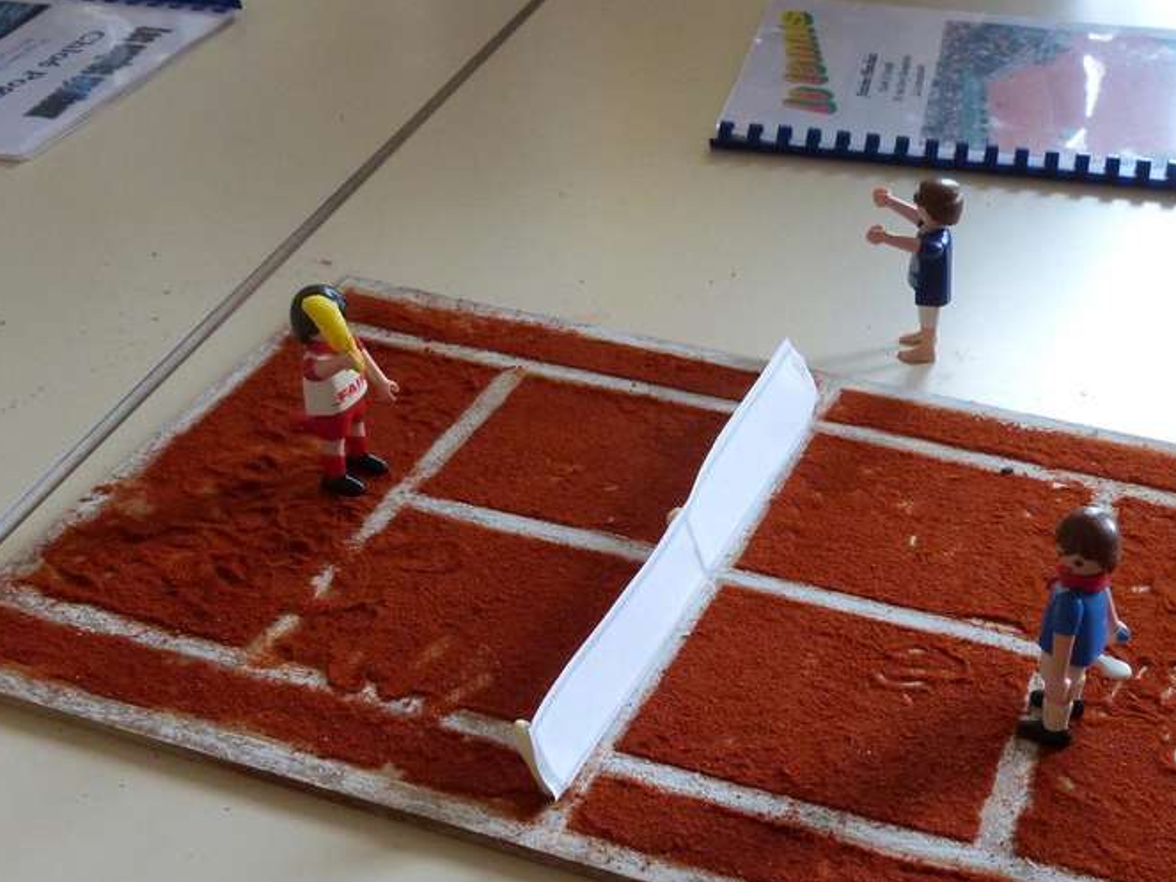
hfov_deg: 37.4
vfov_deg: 28.3
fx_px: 1732
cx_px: 686
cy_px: 621
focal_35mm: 51
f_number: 3
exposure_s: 1/60
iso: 250
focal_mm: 5.8
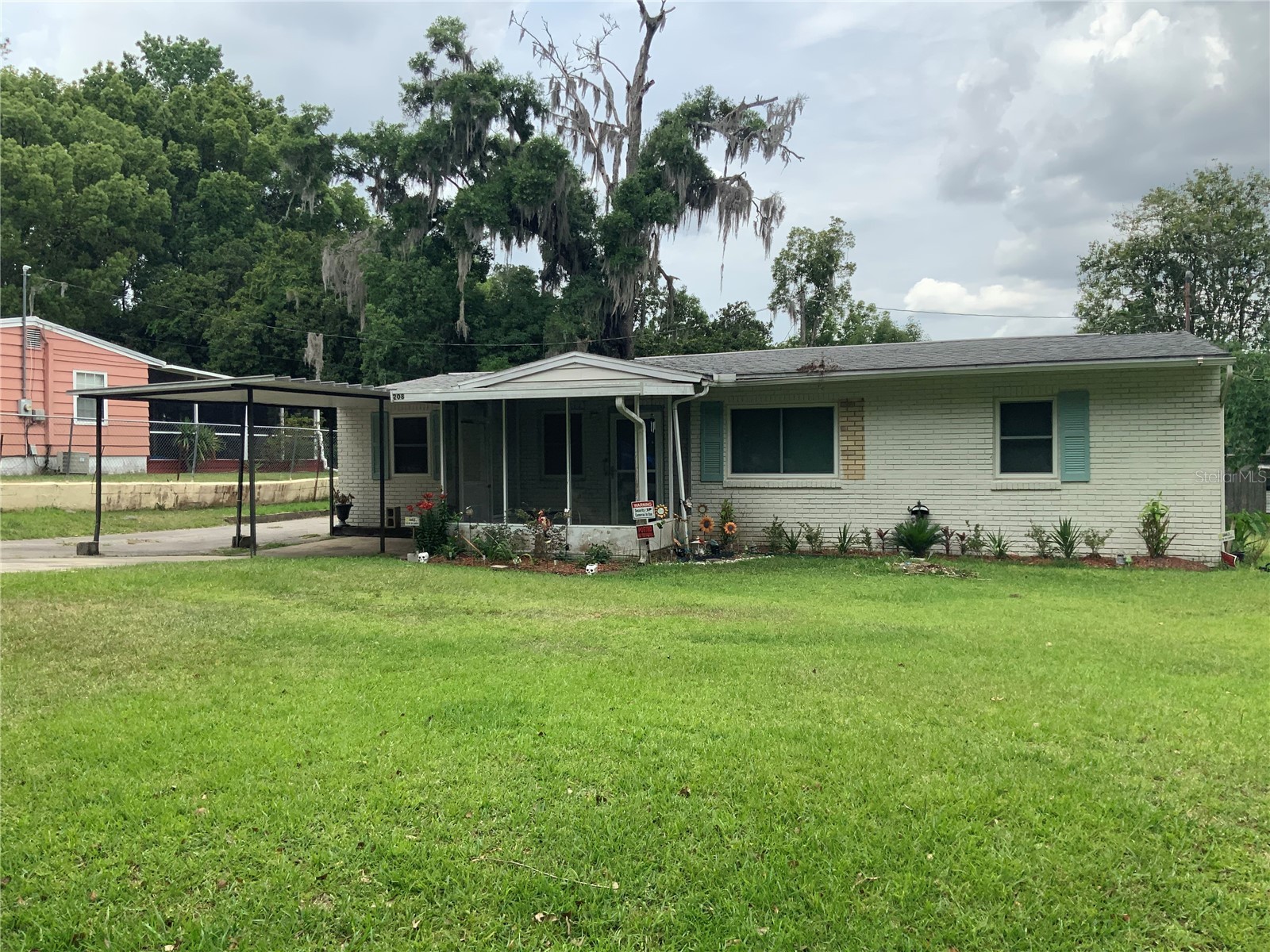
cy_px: 476
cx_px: 635
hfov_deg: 61.7
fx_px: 1064
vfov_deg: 48.2
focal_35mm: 29
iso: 16
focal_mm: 3
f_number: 1.8
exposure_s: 1/1490
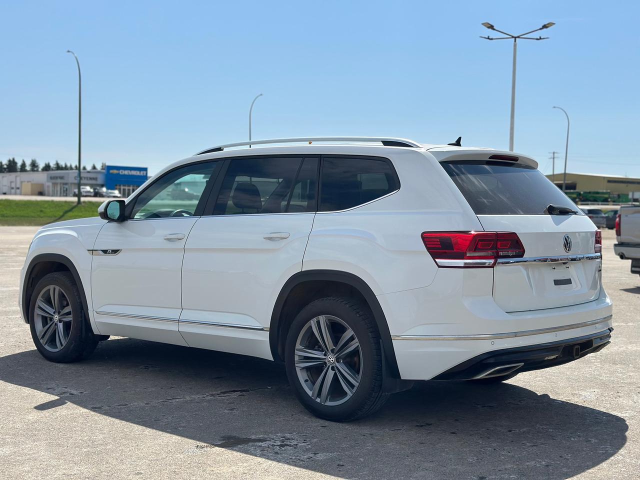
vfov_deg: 30.3
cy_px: 240
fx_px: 887
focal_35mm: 48
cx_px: 320
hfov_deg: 39.7
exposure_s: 1/9804
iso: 100
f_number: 1.78
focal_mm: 6.86
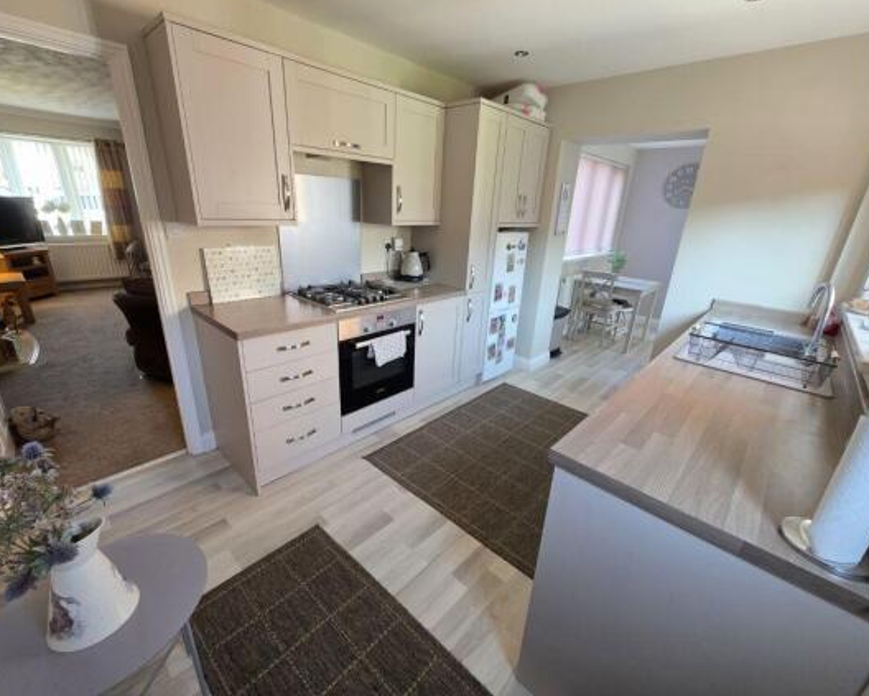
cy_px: 345
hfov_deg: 100.7
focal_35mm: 14
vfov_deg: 88.0
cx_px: 435
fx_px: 360
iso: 250
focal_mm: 2.2
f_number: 1.9
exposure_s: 1/100
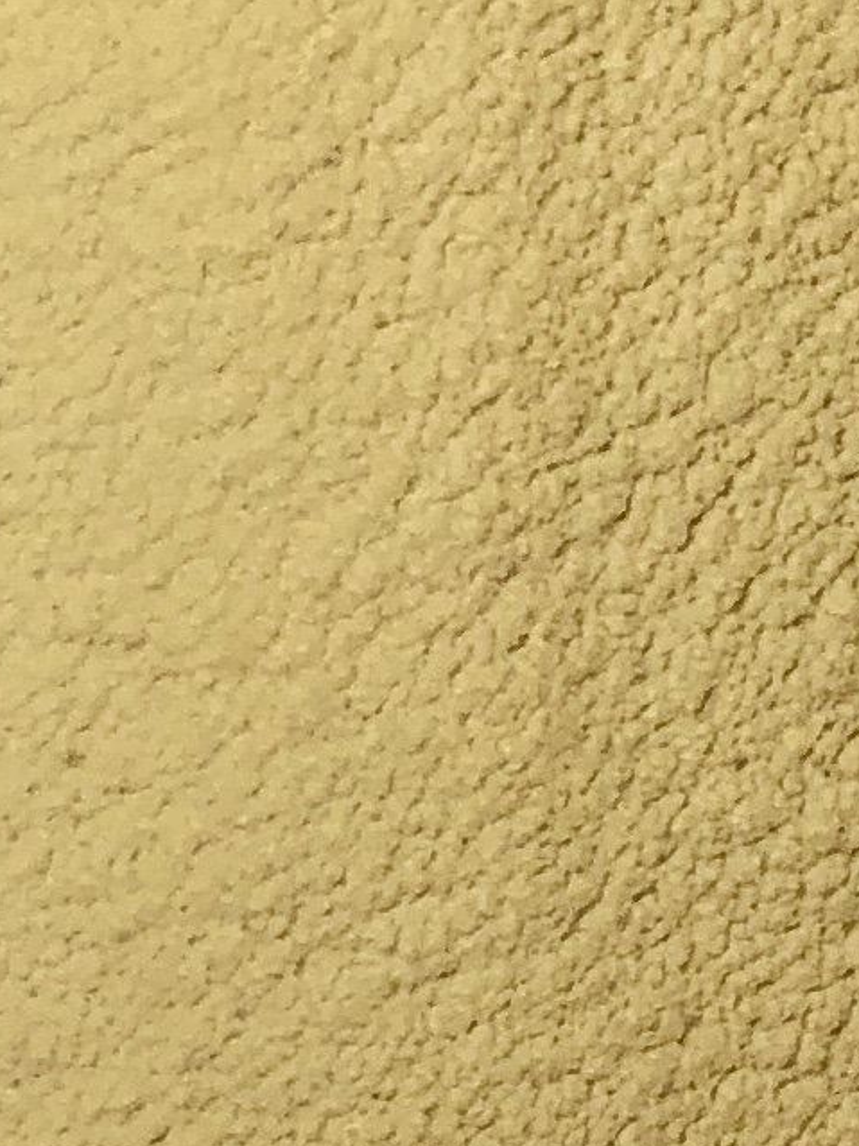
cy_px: 624
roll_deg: -0.4
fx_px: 10856
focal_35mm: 328
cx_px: 970
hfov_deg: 4.5
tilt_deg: -17.0
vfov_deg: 6.0
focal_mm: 6
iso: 16
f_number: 2.4
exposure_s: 1/140
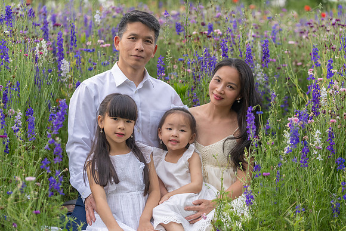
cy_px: 116
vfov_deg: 11.8
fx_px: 1115
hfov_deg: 17.6
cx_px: 173
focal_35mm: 116
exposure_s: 1/400
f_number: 3.5
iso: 160
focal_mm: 116
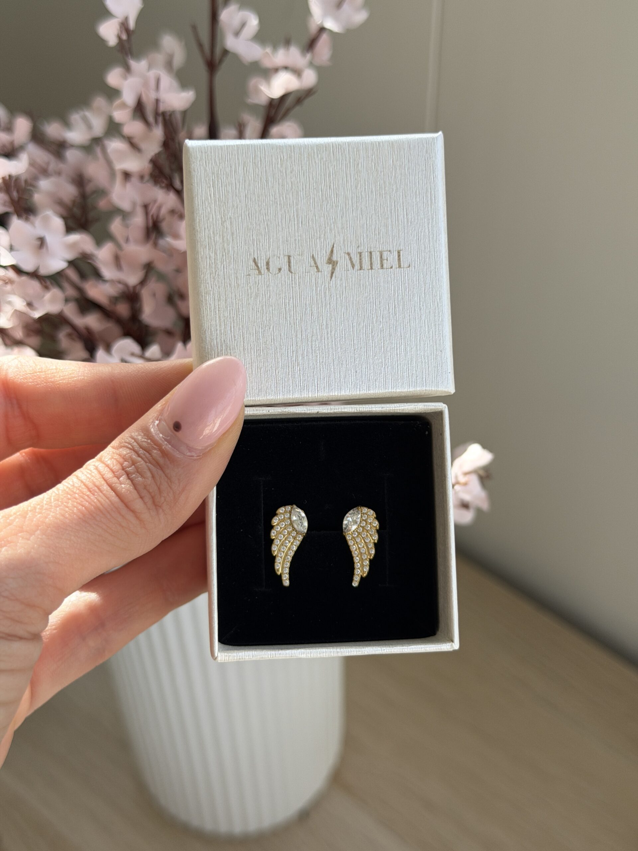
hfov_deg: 30.3
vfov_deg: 39.7
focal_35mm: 48
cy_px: 426
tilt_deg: -47.7
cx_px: 319
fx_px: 1180
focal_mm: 6.76
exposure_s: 1/1285
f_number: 1.78
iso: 80
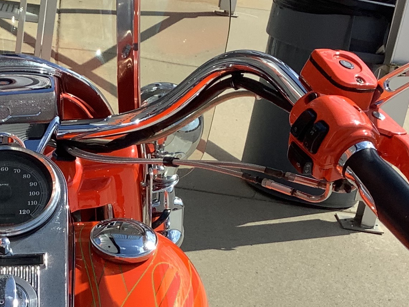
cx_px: 68
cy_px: 261
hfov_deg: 21.7
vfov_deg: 16.4
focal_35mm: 89
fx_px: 1052
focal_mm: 3.3
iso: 25
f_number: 2.4
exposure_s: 1/1456
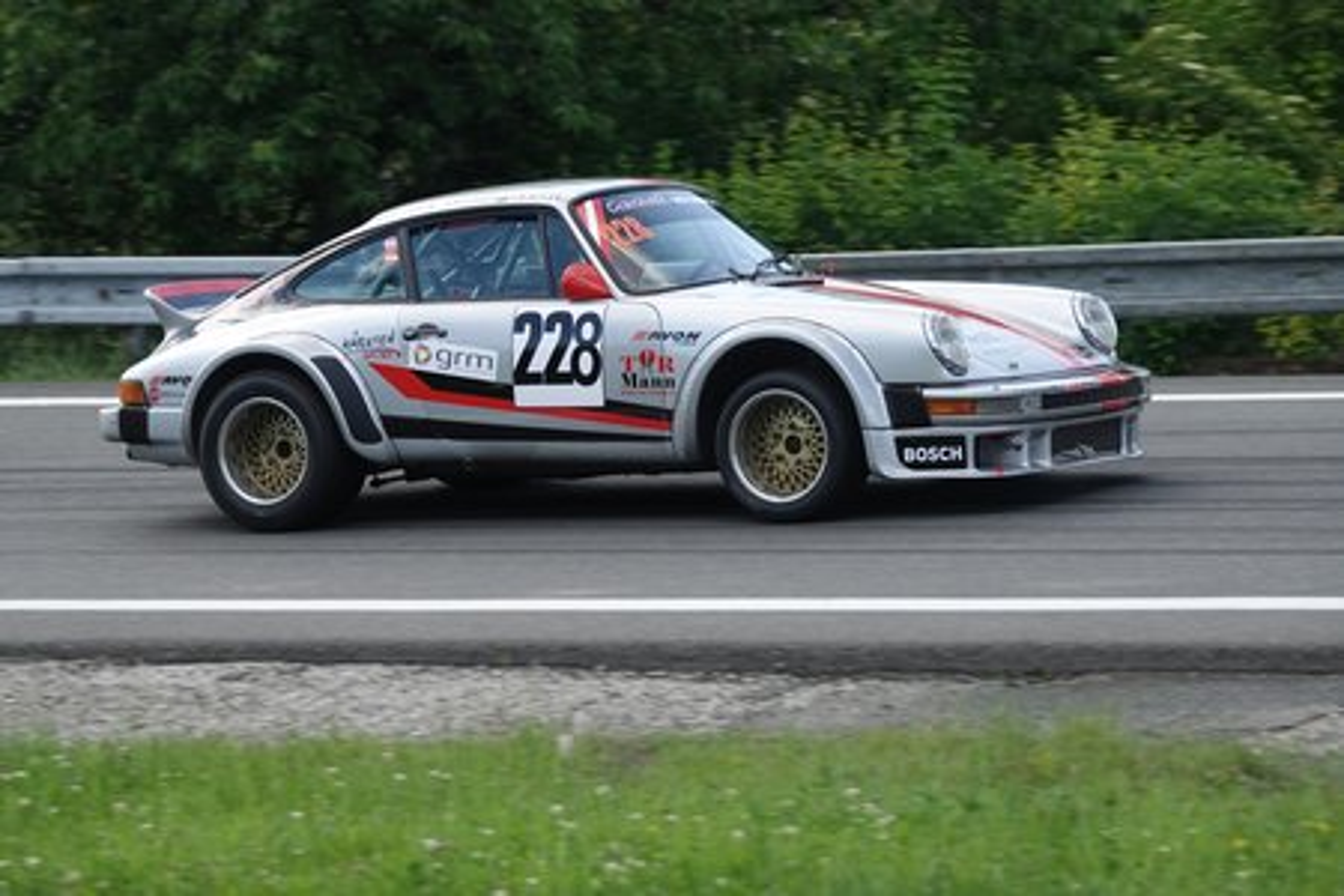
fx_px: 5562
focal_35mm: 149
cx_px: 672
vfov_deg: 9.2
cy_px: 448
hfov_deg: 13.8
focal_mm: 54.57
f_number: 4
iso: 320
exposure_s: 1/800
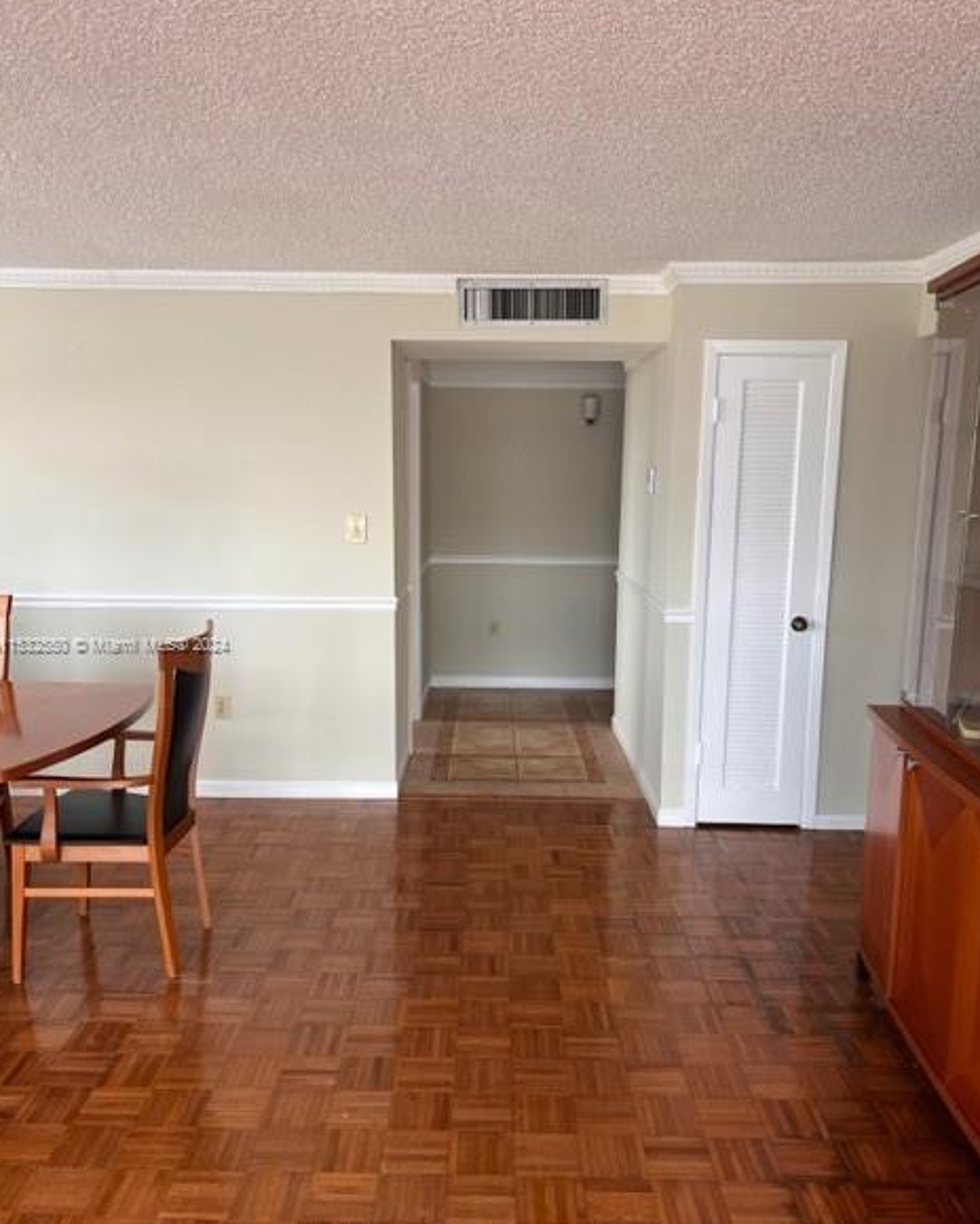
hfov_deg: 51.5
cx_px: 492
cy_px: 646
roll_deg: -0.9
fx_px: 1015
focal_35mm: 28
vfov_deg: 62.2
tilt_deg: -9.1
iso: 80
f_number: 1.6
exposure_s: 1/121
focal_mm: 5.1
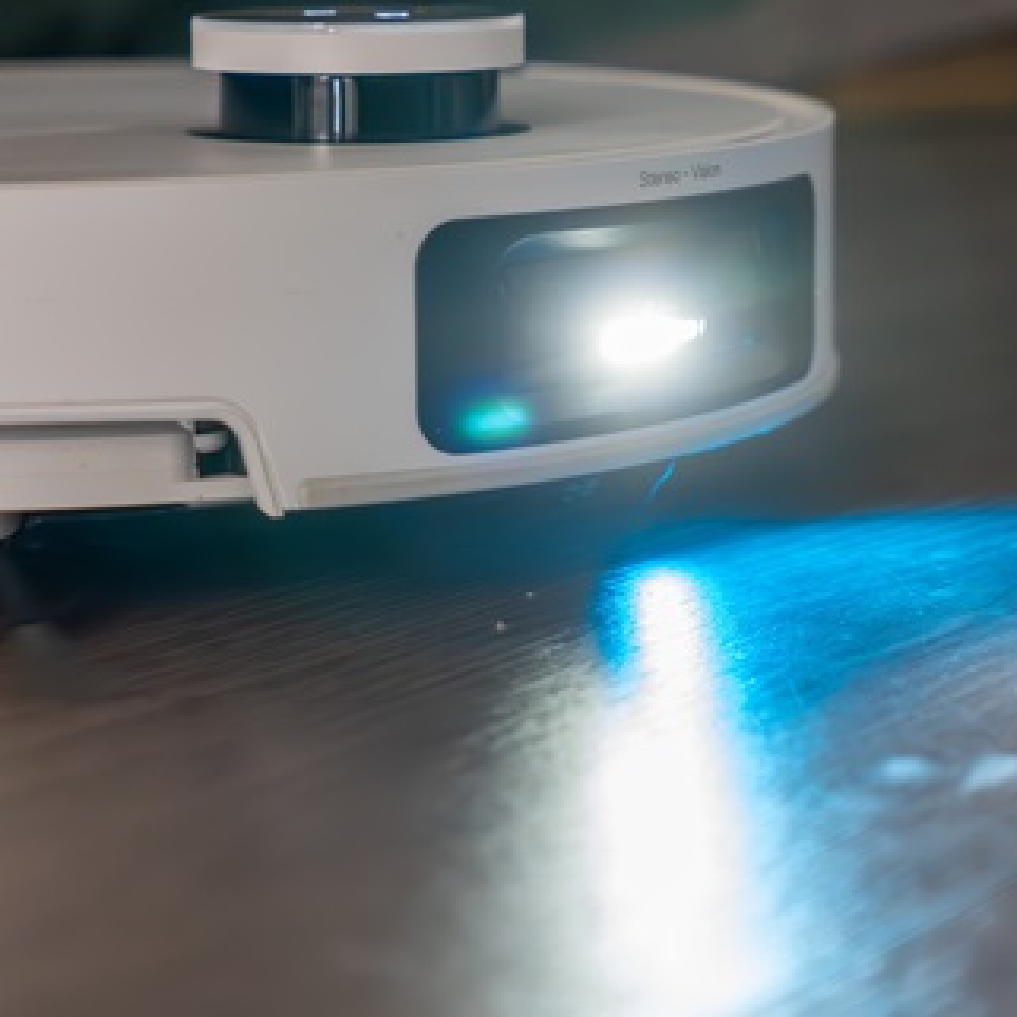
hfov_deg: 19.5
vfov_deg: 19.5
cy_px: 388
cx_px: 558
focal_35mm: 89
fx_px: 2962
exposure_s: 1/100
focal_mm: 35.1
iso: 3200
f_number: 2.8
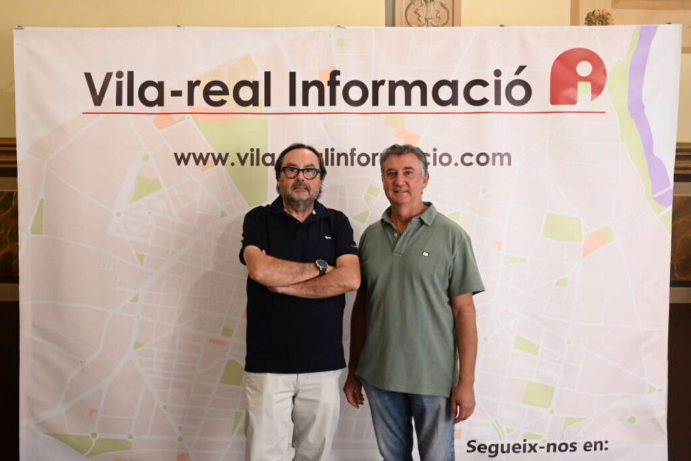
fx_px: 672
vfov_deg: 37.9
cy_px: 230
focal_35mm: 35
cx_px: 346
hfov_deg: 54.4
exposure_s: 1/320
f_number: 4
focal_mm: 35
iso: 6400
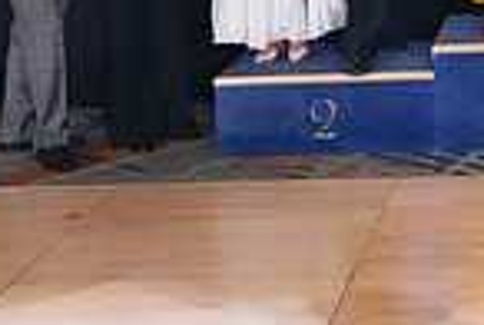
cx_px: 600
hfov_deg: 16.9
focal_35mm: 115
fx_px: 1549
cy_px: -240
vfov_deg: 11.2
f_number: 4.5
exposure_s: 1/250
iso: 4000
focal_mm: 29
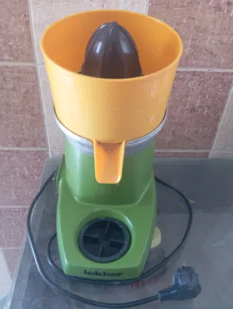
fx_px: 250
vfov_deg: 63.4
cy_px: 154
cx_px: 116
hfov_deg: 49.9
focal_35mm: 28
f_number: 1.8
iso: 758
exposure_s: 1/20
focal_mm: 4.22
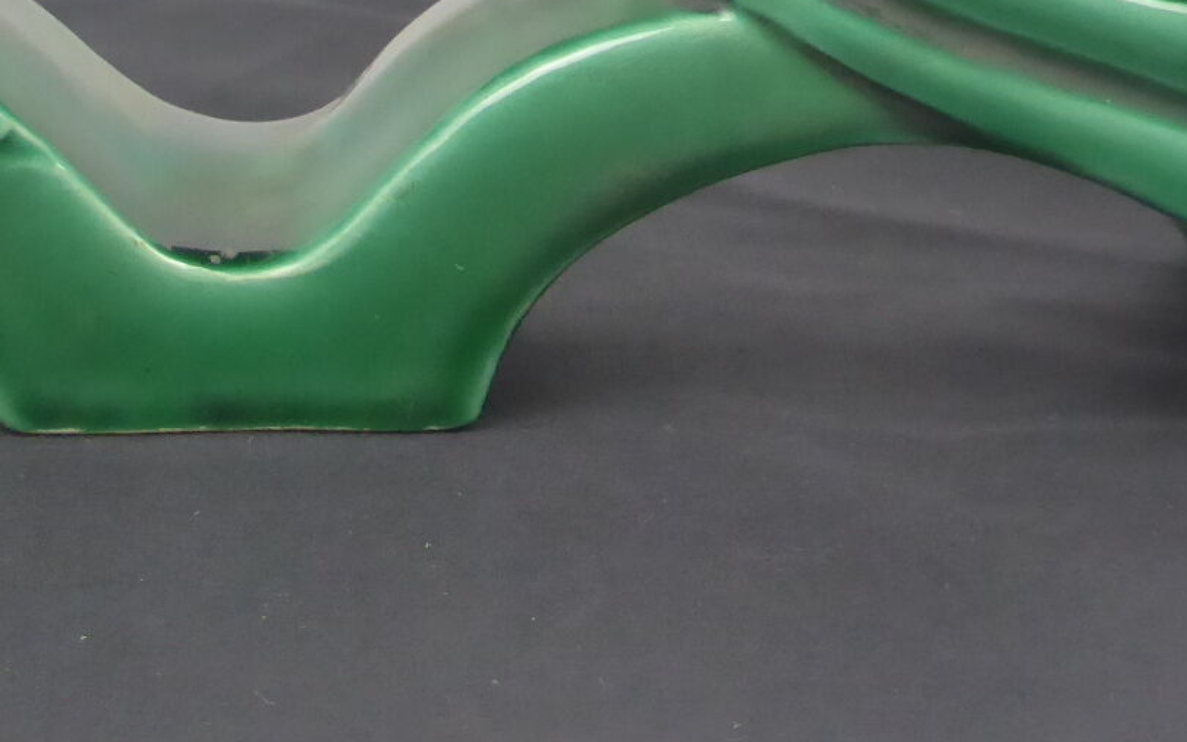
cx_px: 234
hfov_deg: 16.4
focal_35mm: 126
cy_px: -158
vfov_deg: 10.2
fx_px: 4075
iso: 500
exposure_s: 1/60
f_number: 4.2
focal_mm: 8.5
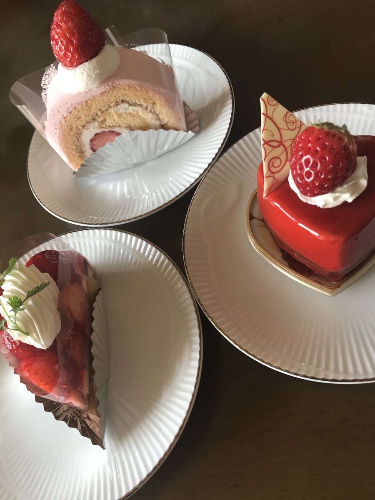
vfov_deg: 63.4
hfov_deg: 49.7
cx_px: 188
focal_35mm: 28
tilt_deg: -57.8
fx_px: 404
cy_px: 250
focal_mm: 3.99
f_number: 1.8
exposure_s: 1/120
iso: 40
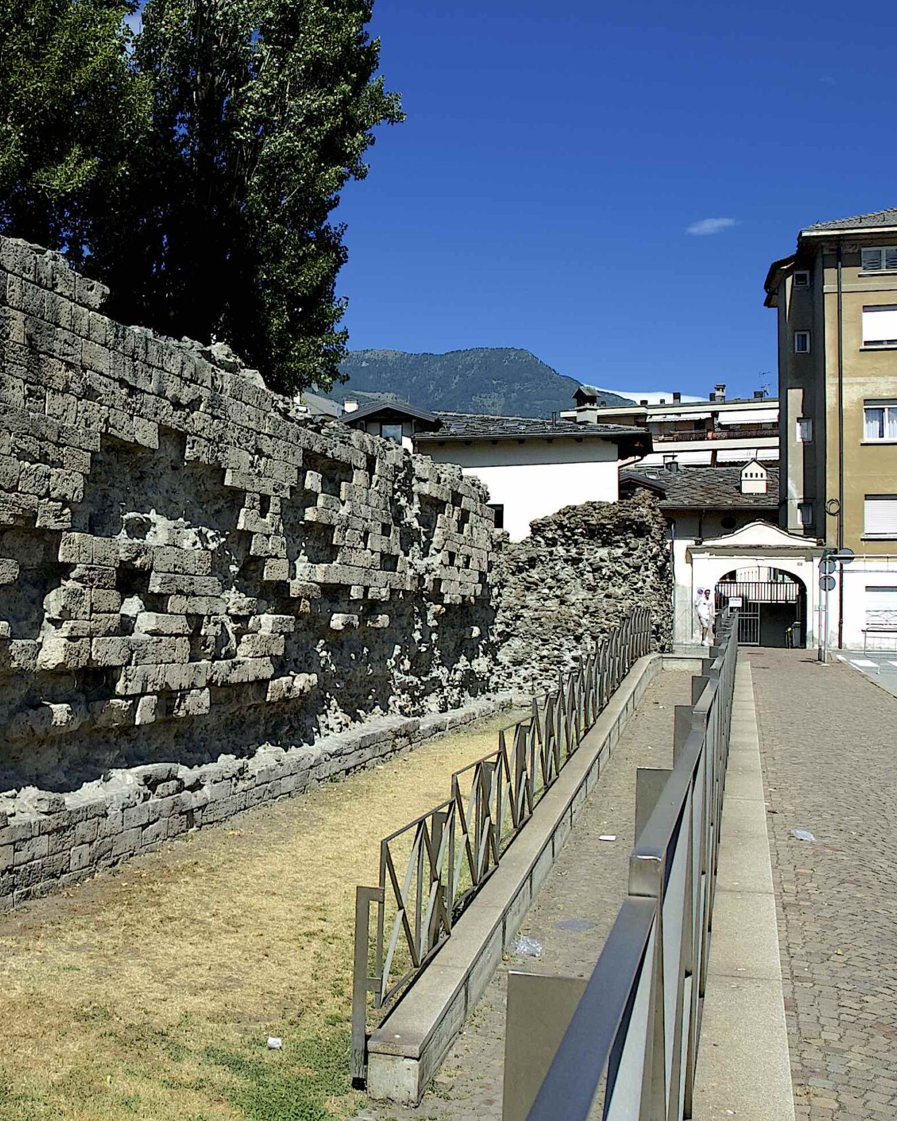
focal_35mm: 39
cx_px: 175
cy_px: 555
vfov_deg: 46.8
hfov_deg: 36.9
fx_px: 1294
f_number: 9
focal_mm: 18
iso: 400
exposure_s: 1/500
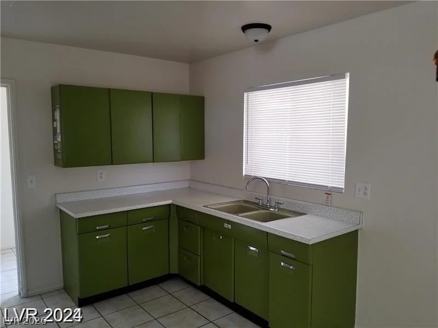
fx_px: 329
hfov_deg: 67.3
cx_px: 219
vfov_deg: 53.1
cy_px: 164
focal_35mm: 26
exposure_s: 1/50
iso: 80
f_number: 1.7
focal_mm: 4.3
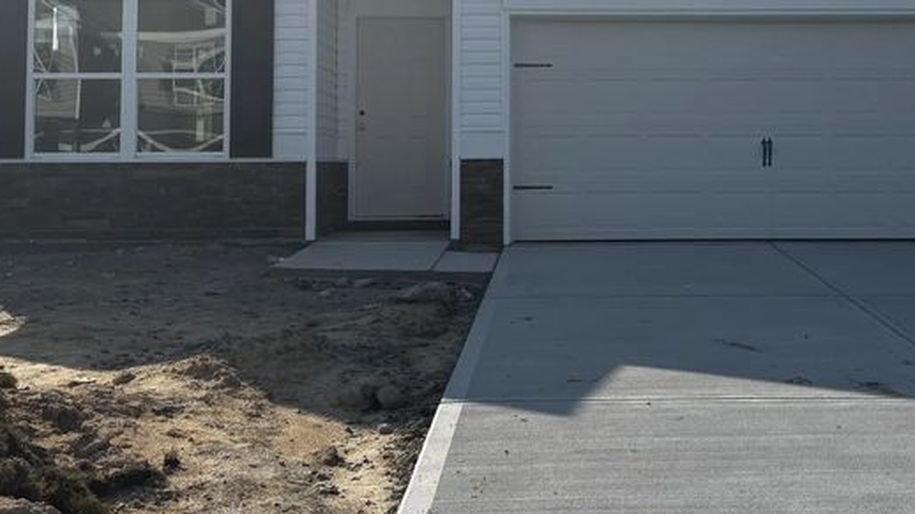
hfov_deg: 36.8
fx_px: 1358
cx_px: 624
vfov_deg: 21.1
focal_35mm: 56
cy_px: 85
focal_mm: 5.96
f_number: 1.6
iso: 50
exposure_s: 1/5952
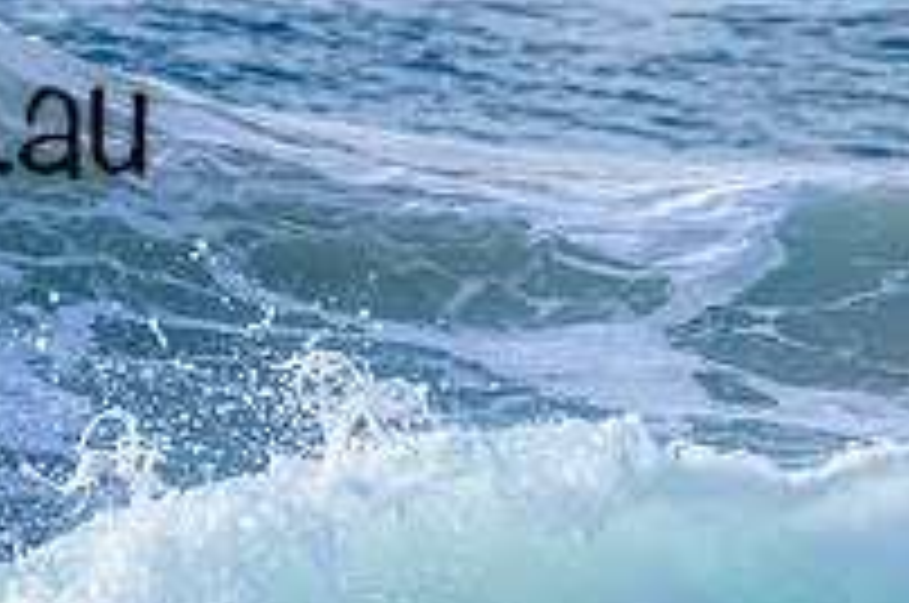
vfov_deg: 0.8
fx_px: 40915
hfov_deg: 1.3
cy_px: 70
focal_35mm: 1623
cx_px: -328
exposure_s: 1/2000
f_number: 11
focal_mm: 550
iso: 1100
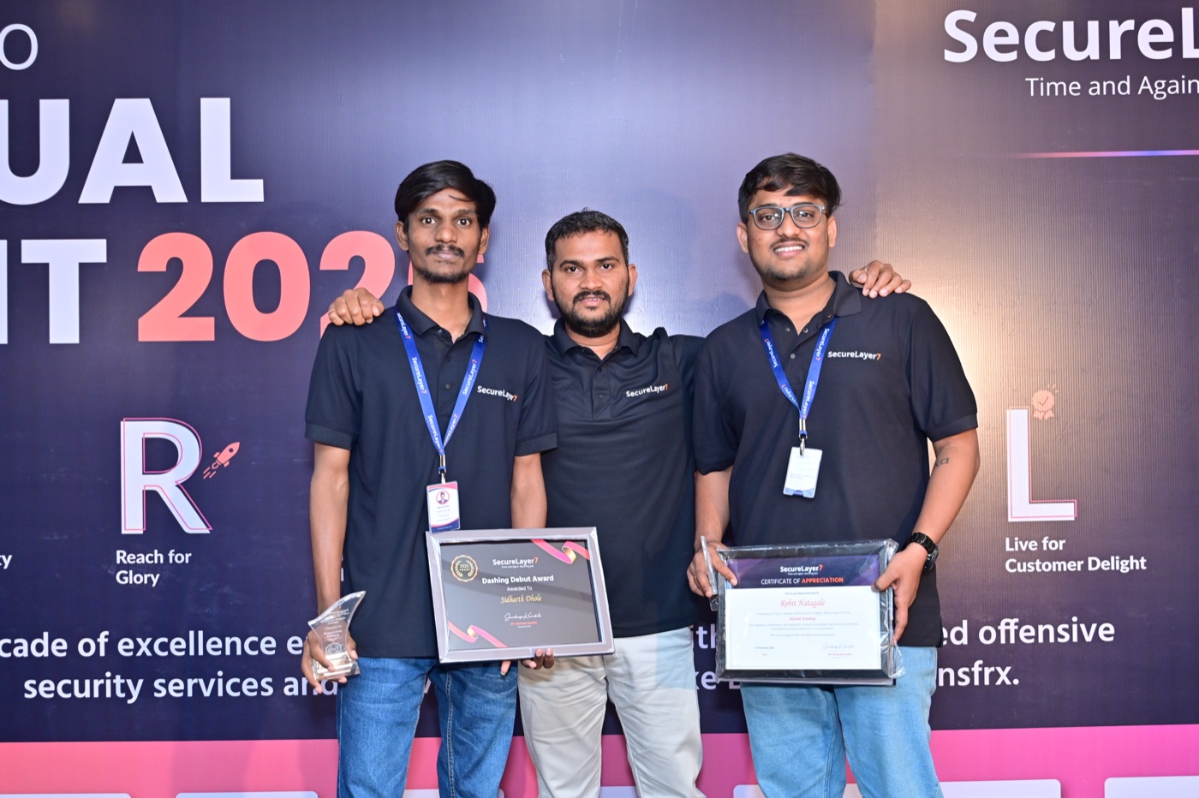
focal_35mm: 43
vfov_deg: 31.2
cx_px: 600
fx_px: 1431
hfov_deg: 45.4
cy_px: 399
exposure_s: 1/125
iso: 800
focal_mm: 43
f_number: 4
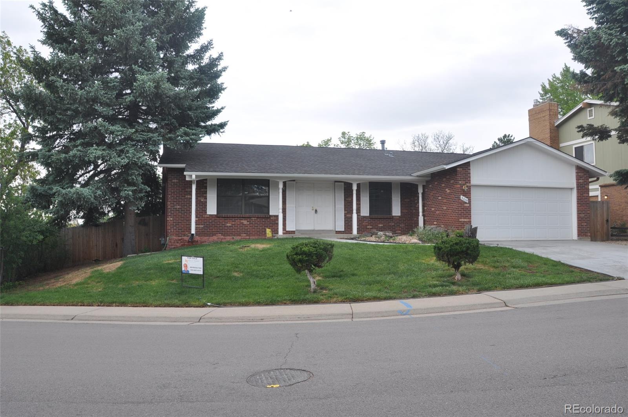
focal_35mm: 27
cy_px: 208
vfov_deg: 47.8
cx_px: 314
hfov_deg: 67.5
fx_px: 470
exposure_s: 1/125
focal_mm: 18
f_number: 11
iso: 200
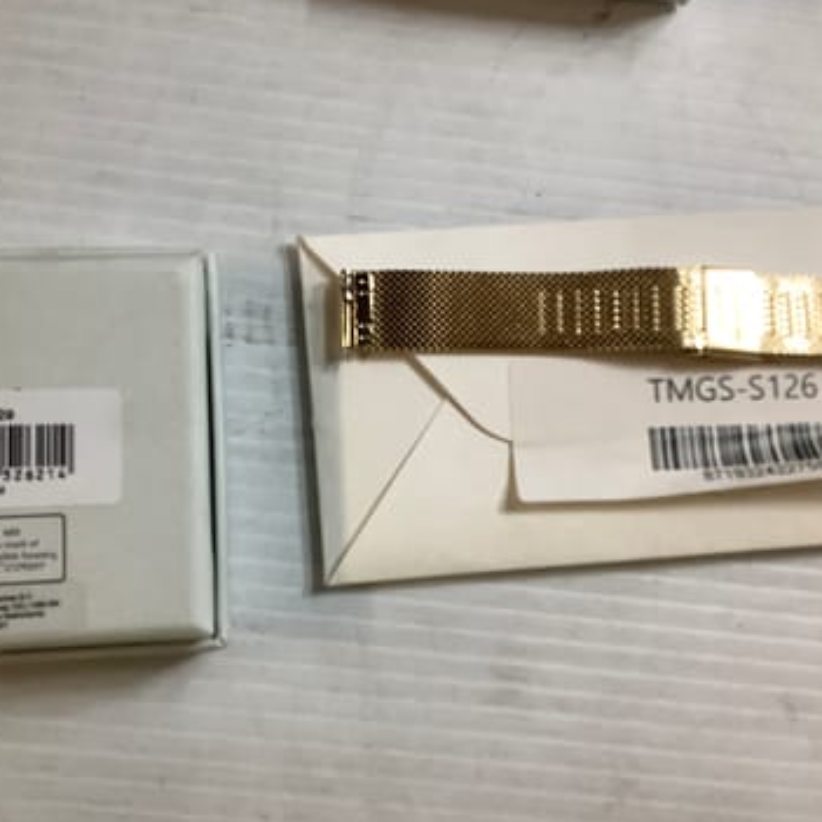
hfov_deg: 42.5
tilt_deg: -83.7
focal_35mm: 39
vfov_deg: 42.8
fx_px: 1048
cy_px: 411
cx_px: 307
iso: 80
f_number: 2.4
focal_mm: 3.3
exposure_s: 1/50
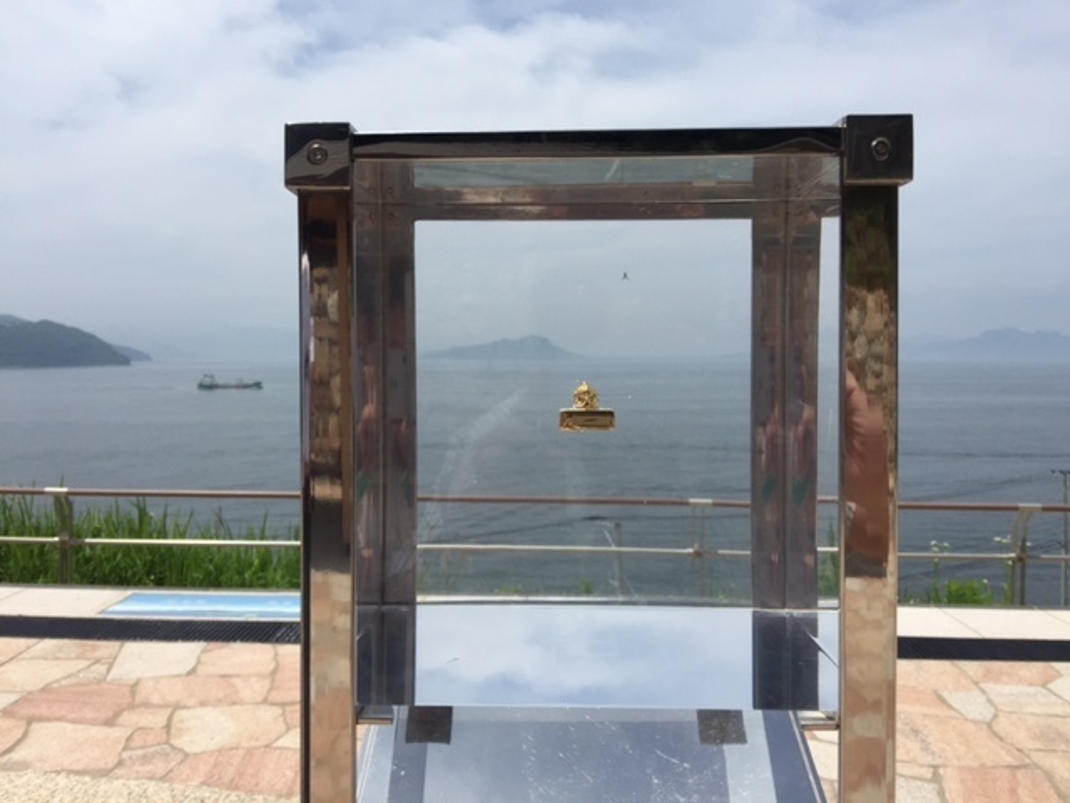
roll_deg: -0.1
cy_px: 402
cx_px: 535
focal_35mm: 29
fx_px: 896
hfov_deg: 61.7
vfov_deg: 48.2
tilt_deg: -2.0
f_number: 2.2
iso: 32
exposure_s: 1/3968
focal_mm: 4.15
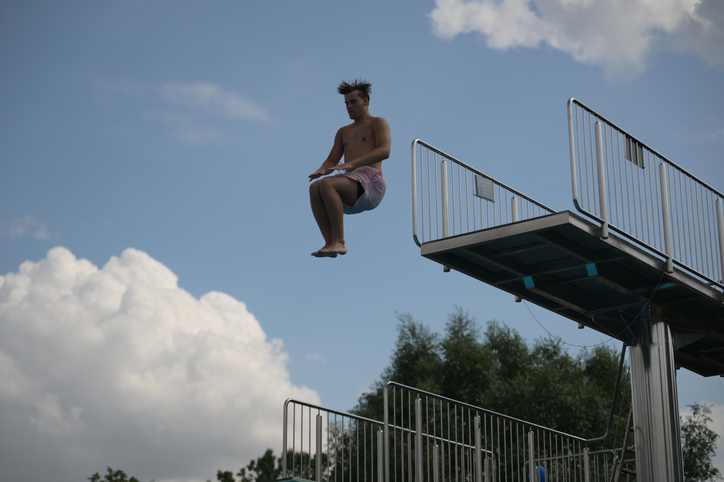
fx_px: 1528
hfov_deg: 26.7
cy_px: 241
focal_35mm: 76
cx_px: 362
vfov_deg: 17.9
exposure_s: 1/4000
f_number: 2.8
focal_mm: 76
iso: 160
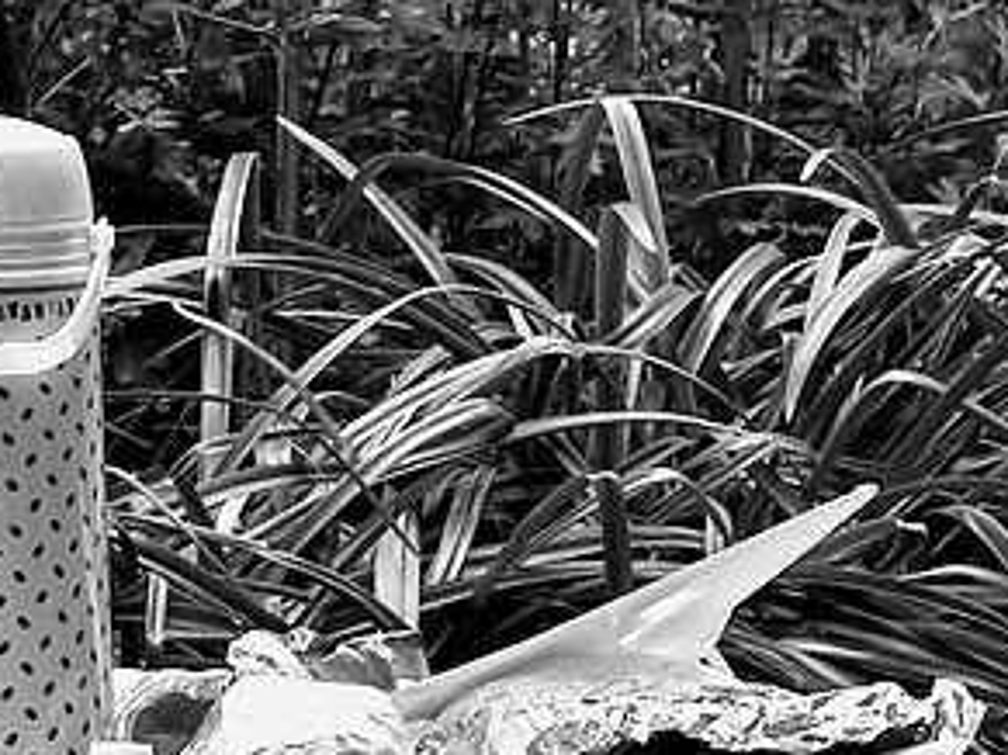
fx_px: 17319
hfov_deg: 3.3
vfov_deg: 2.5
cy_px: -1281
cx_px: 475
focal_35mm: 595
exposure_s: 1/160
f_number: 5.6
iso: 200
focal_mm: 50
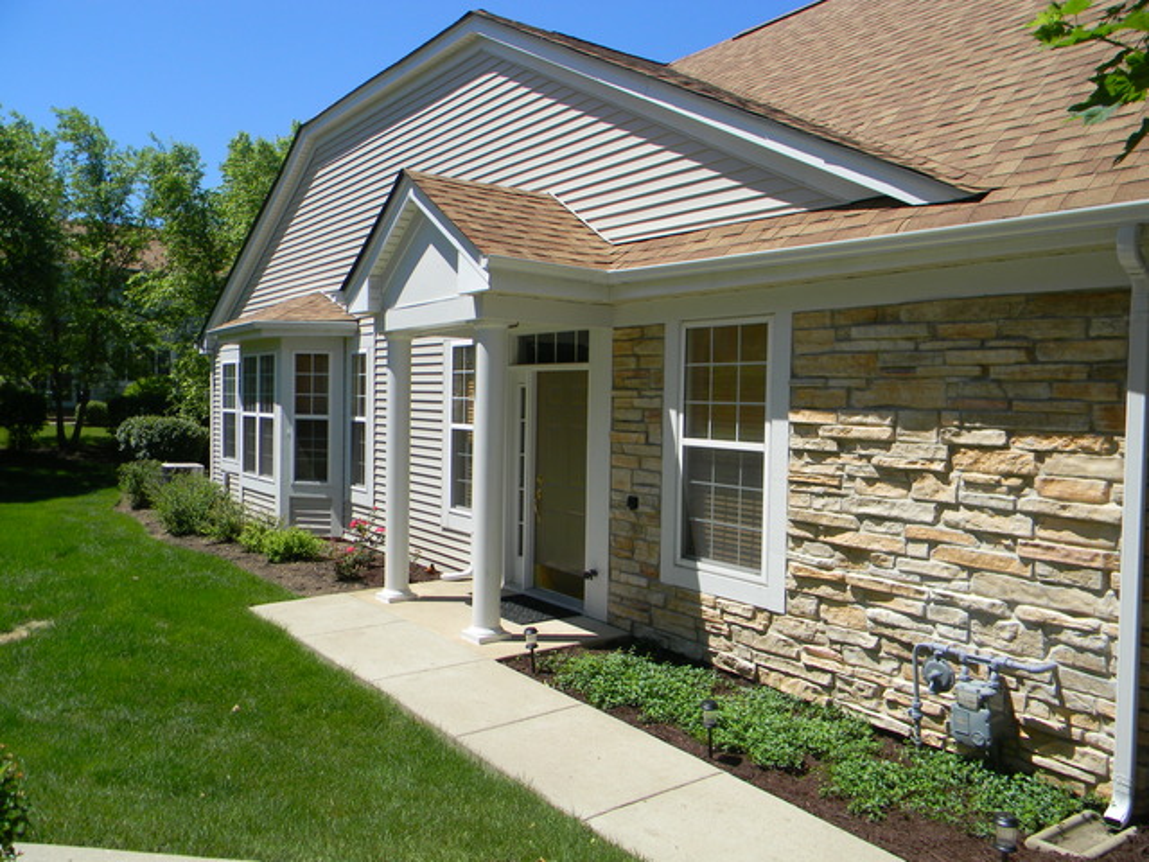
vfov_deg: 49.7
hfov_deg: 63.4
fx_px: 929
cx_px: 574
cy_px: 431
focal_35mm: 28
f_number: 7
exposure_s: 1/248
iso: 80
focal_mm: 5
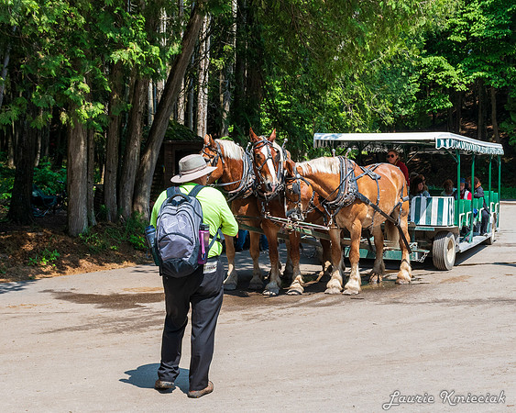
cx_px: 331
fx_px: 814
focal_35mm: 53
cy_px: 202
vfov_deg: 28.4
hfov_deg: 34.9
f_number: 8
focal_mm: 24
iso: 280
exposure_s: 1/500
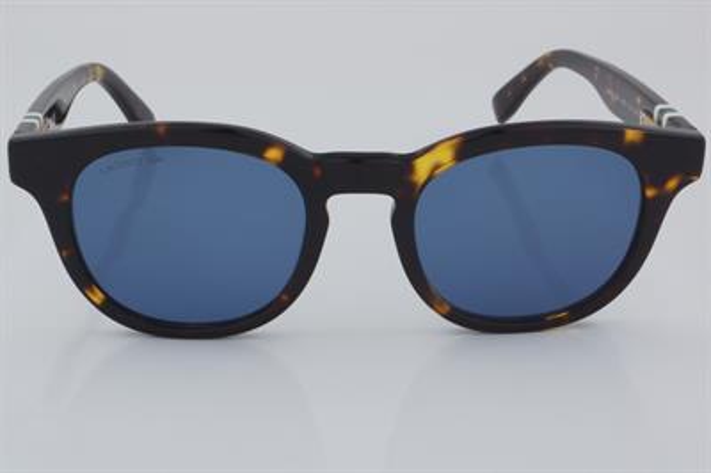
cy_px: 236
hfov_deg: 24.6
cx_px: 356
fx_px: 1628
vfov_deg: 16.5
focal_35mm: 82
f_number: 32
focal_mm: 55
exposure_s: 1/4
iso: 100
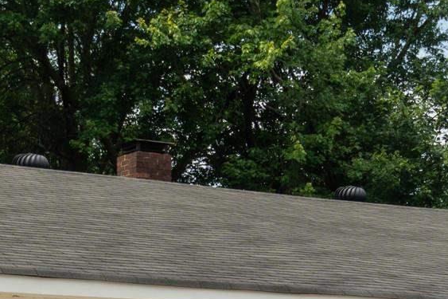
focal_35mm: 120
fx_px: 1493
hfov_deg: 17.0
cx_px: 281
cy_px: 419
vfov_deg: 11.1
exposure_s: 1/80
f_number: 9
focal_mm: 18
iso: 250
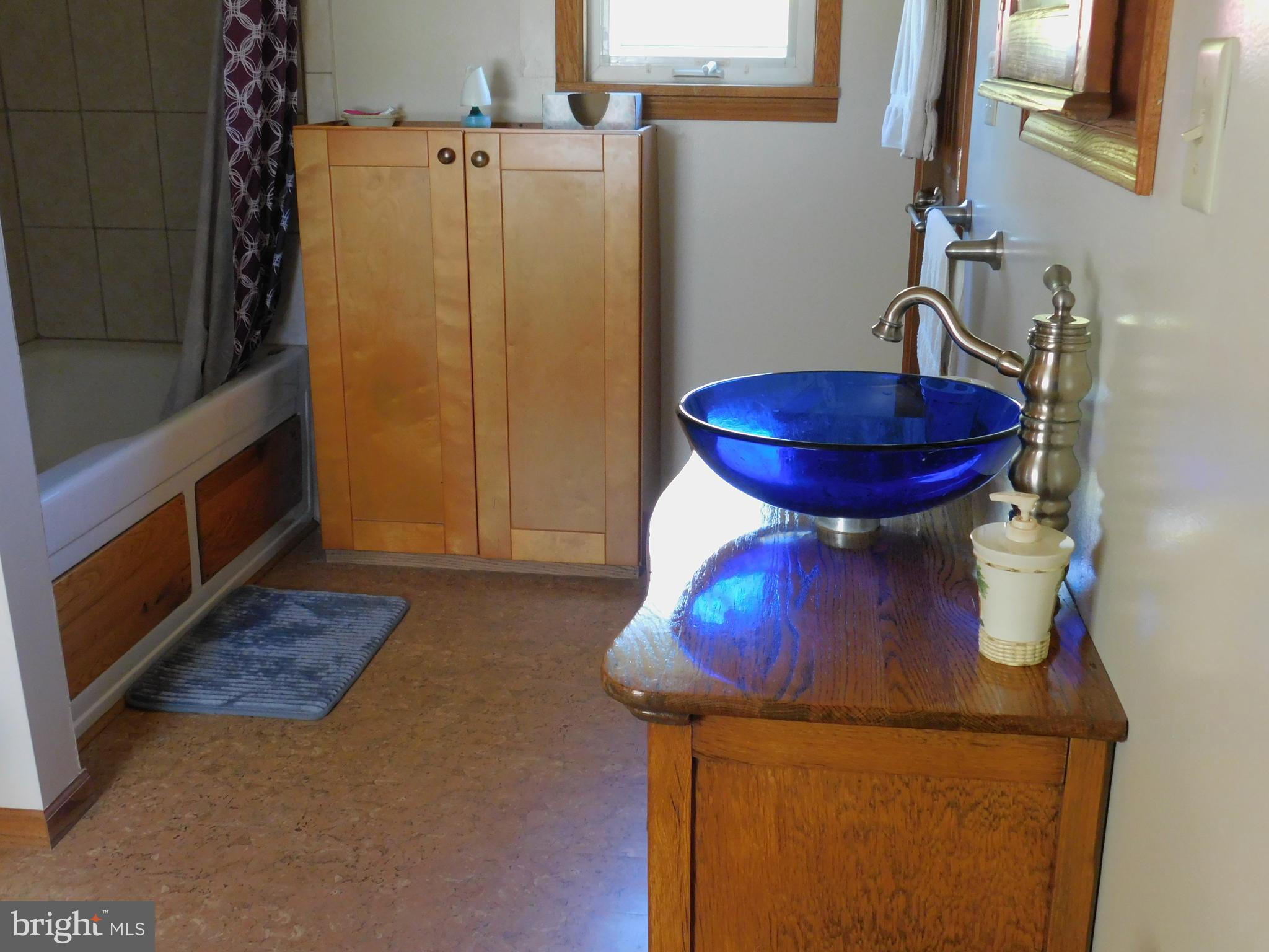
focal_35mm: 36
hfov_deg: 51.4
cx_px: 634
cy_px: 476
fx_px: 1320
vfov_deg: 39.7
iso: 400
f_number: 3.5
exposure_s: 1/15
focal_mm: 6.3
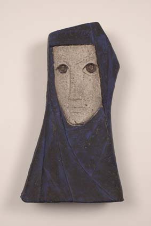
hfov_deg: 20.1
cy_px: 113
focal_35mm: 68
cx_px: 76
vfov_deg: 29.9
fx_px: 425
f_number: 8
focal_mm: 45
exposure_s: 1/4
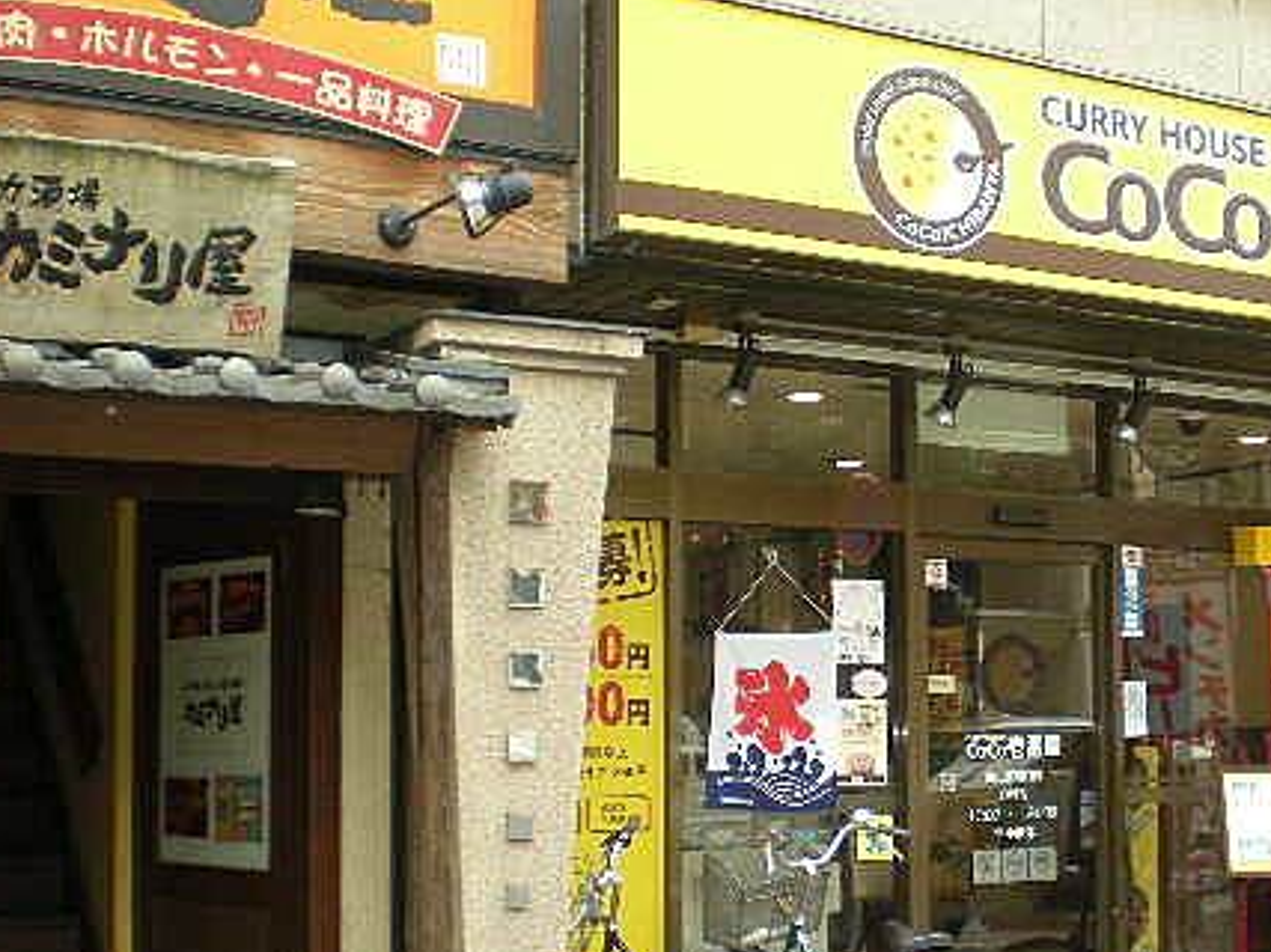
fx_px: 2092
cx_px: 914
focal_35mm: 57
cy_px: 616
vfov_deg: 25.5
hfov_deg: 33.3
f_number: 3.1
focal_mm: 6.3
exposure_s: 1/80.2
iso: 89
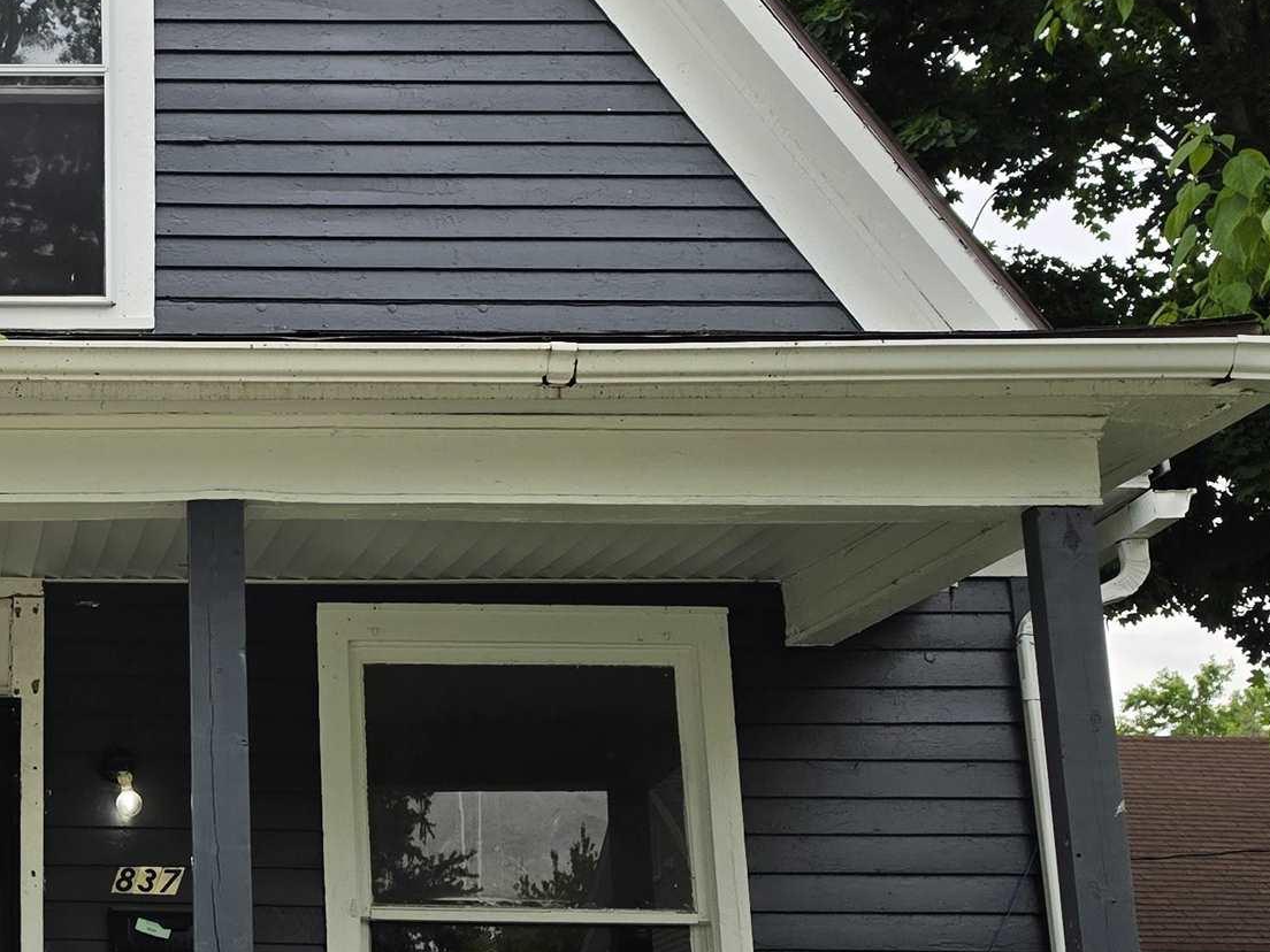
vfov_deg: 22.8
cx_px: -130
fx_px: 2348
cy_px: 650
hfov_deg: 27.6
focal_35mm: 64
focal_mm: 6.5
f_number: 1.4
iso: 64
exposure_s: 1/5151
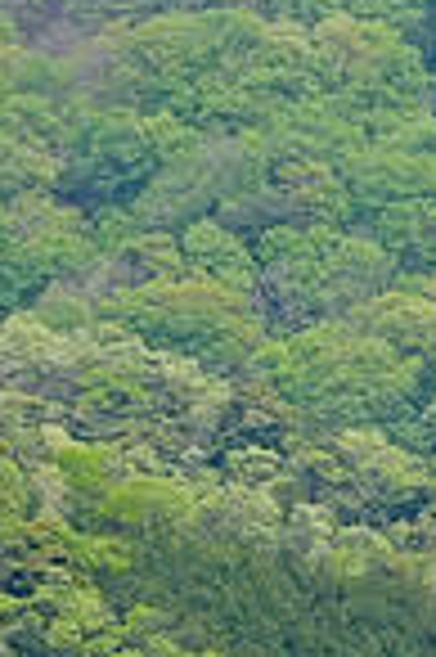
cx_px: 782
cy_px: 459
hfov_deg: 1.7
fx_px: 14403
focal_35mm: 791
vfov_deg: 2.6
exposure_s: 1/500
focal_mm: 192
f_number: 10
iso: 800
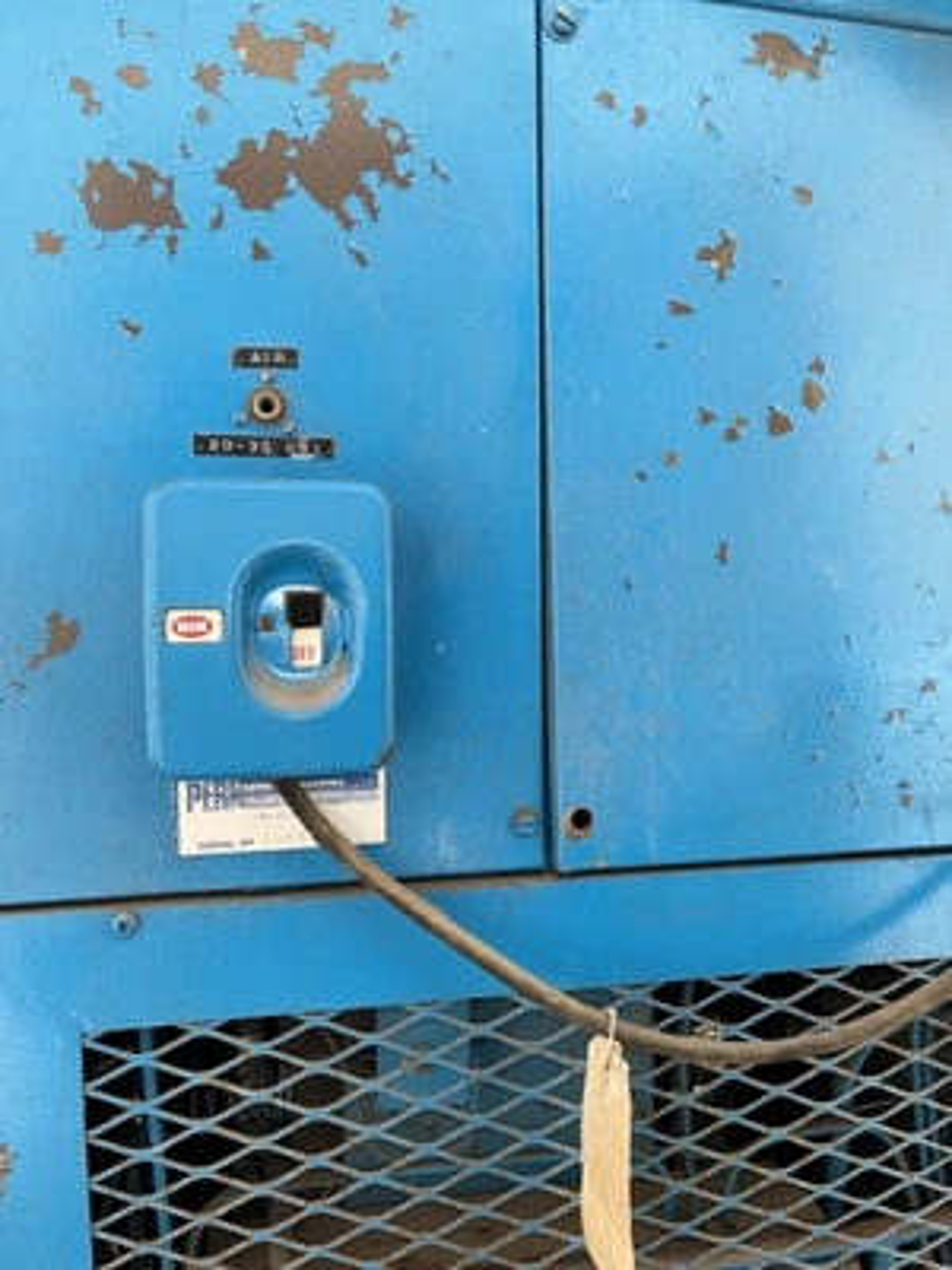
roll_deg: -0.2
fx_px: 953
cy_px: 635
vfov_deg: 67.3
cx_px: 476
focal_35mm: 26
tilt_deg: -6.7
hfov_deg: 53.1
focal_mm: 5.1
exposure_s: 1/782
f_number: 1.6
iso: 32
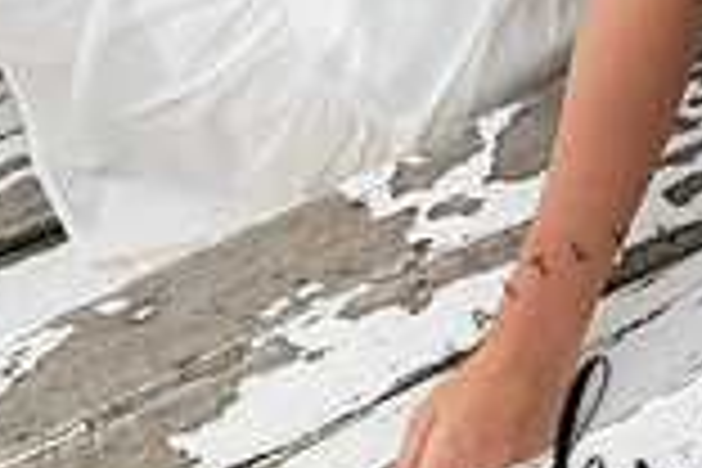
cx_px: 387
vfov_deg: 6.7
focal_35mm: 202
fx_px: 3939
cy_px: -256
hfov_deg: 10.2
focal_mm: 70
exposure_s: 1/320
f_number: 7.1
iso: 400
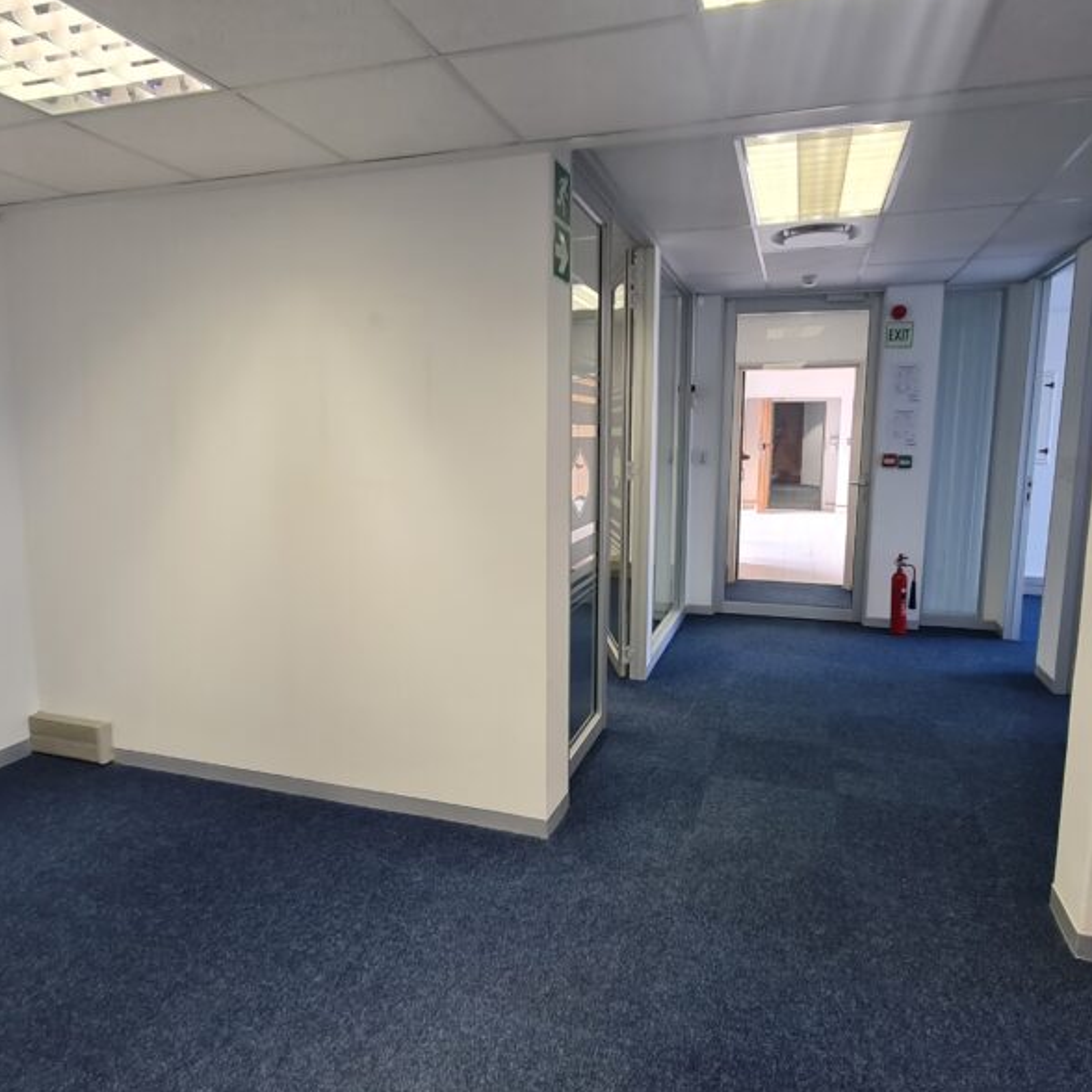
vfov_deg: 74.8
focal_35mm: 20
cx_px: 527
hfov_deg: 74.8
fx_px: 714
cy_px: 535
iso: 125
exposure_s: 1/50
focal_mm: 2.2
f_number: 2.2
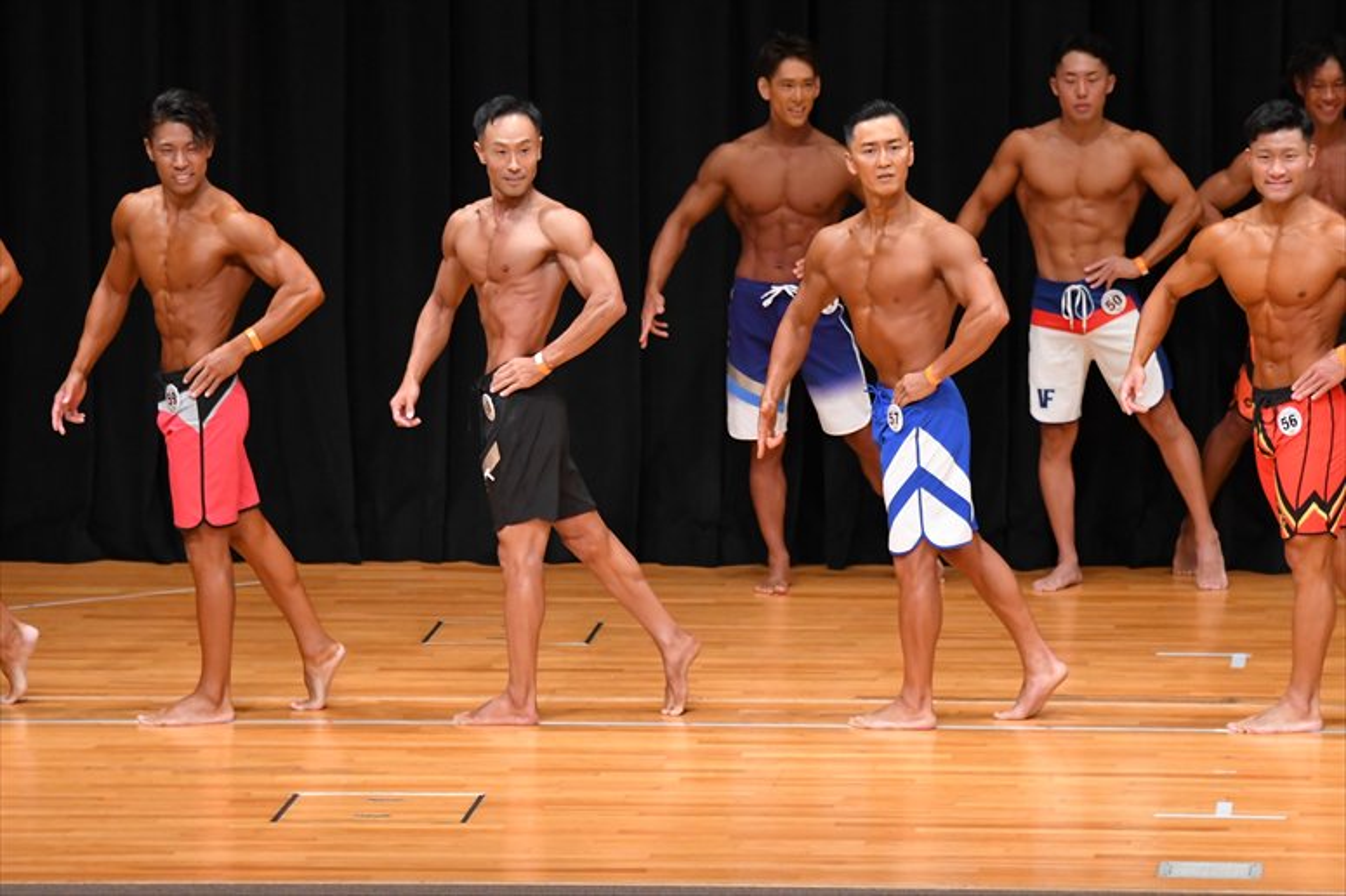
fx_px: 8409
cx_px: 673
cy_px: 448
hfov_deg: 9.2
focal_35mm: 225
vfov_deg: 6.1
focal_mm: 150
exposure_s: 1/400
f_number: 5.6
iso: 4000
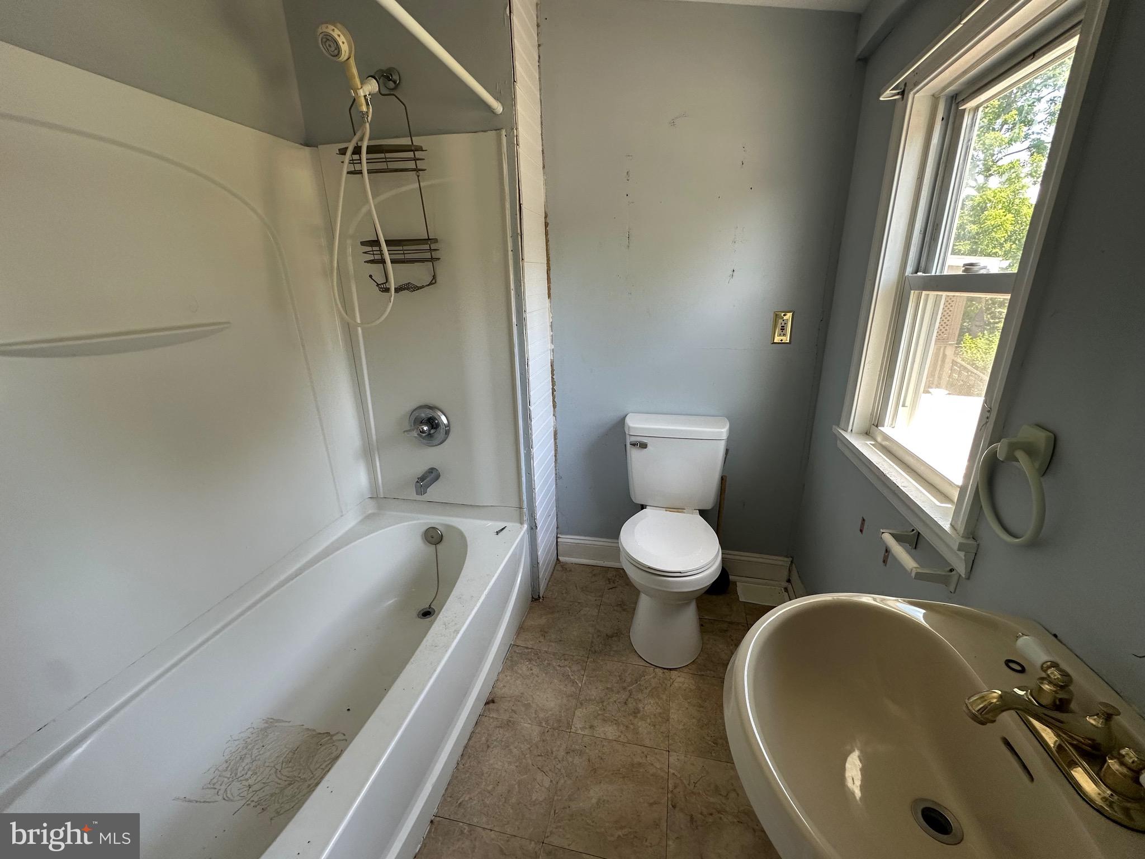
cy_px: 430
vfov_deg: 85.7
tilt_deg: -18.2
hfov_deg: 102.1
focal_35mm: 14
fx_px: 463
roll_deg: +1.9
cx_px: 572
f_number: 2.2
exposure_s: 1/99
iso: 125
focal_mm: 2.22
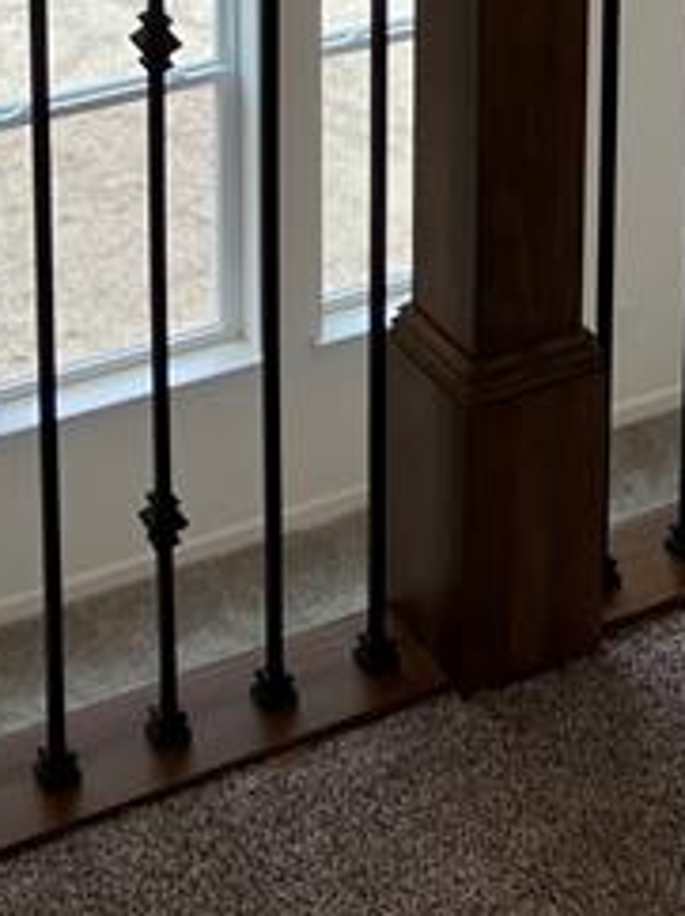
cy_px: -439
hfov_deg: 16.6
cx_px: 371
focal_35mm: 89
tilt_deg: -10.5
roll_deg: +0.7
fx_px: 2352
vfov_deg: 19.4
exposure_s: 1/144
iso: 25
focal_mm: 3.99
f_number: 1.8
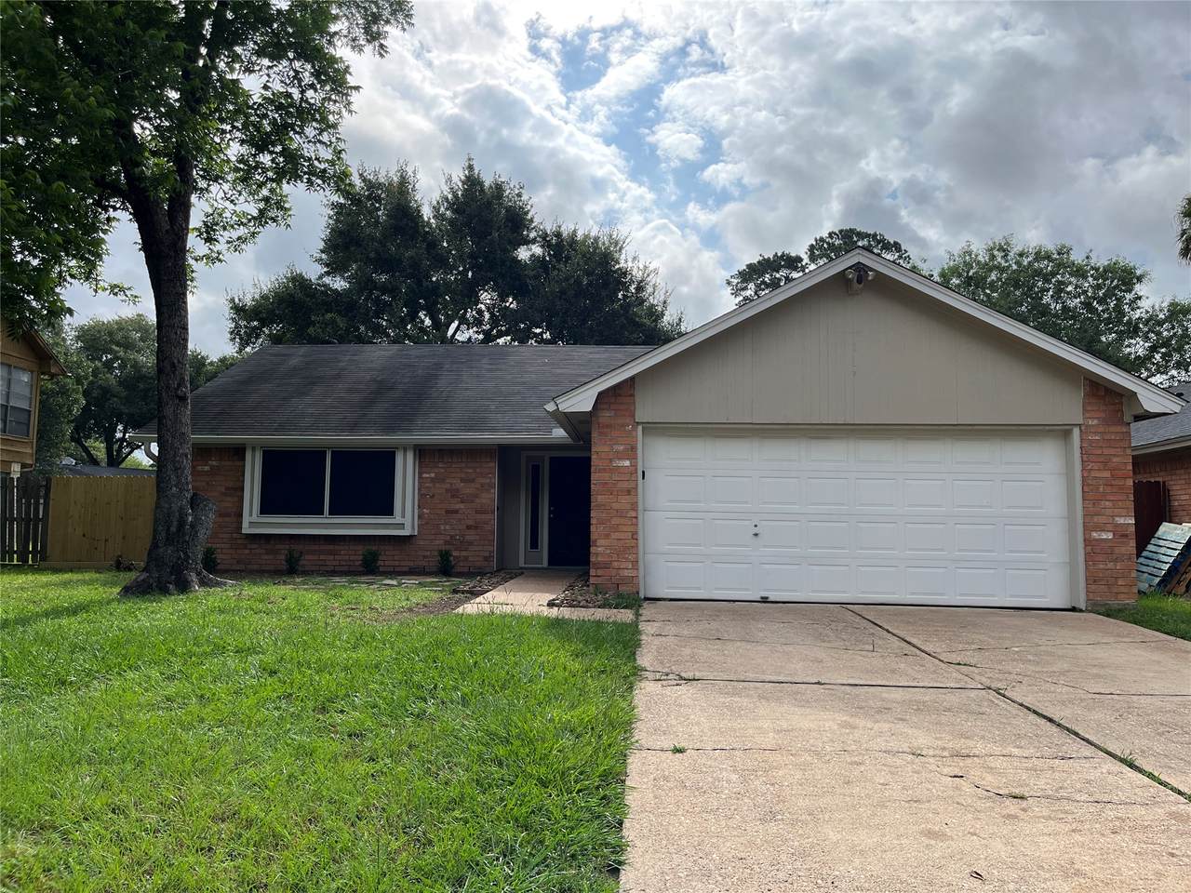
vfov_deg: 53.1
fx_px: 895
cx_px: 596
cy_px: 446
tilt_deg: +5.4
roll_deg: -0.3
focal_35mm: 26
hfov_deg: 67.3
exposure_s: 1/3623
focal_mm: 5.1
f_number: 1.6
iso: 50
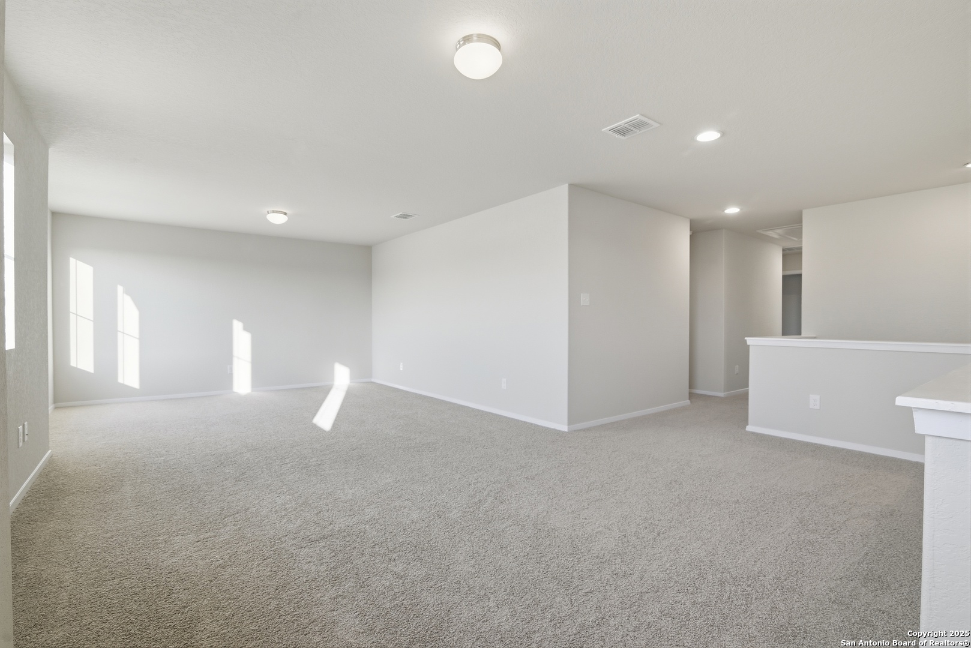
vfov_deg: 73.8
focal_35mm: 16
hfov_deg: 96.7
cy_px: 324
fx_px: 432
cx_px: 486
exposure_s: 1/500
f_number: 7.1
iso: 640
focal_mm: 16
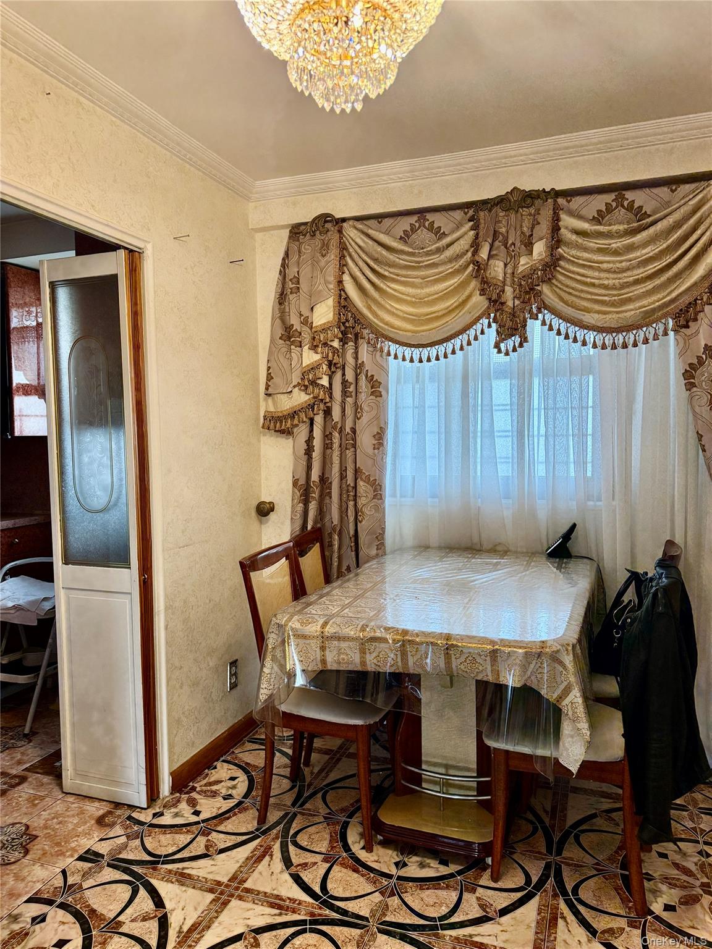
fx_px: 658
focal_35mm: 24
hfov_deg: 56.8
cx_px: 356
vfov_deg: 71.6
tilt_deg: -3.9
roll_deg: +0.9
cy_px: 474
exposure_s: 1/120
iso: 250
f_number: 1.78
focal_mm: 6.76
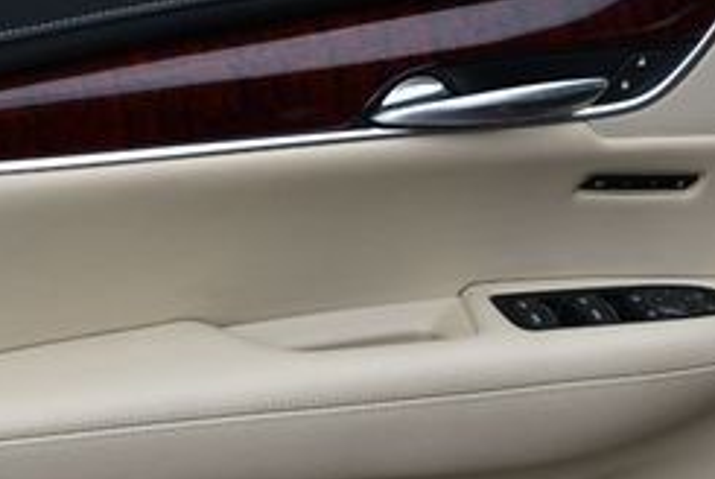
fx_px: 1869
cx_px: 362
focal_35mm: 94
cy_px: 362
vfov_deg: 14.5
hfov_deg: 21.7
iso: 140
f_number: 8
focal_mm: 18
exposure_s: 1/250
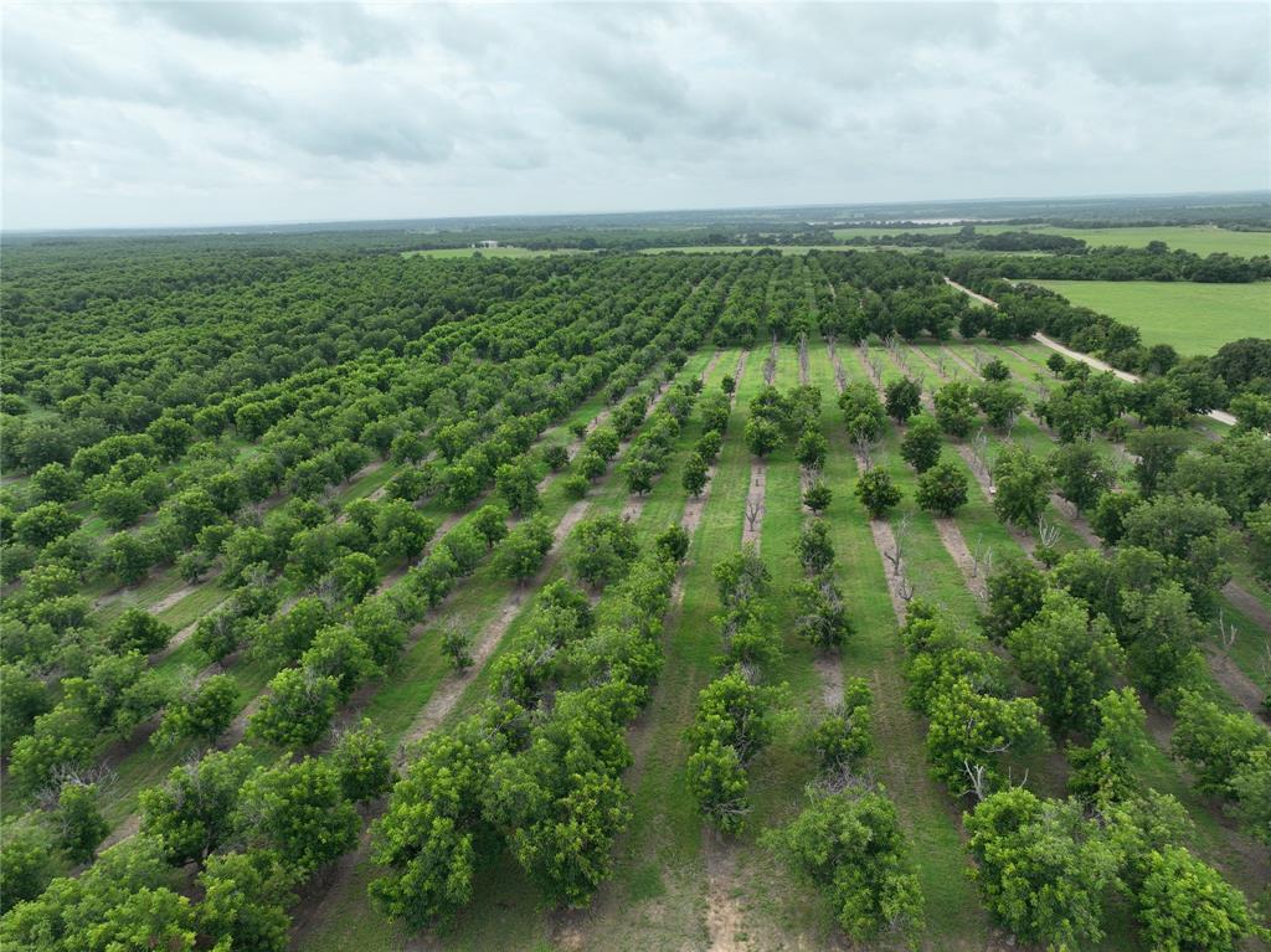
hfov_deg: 71.6
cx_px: 636
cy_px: 476
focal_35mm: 24
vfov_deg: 56.8
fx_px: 881
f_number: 2.8
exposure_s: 1/1250
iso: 200
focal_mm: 12.29
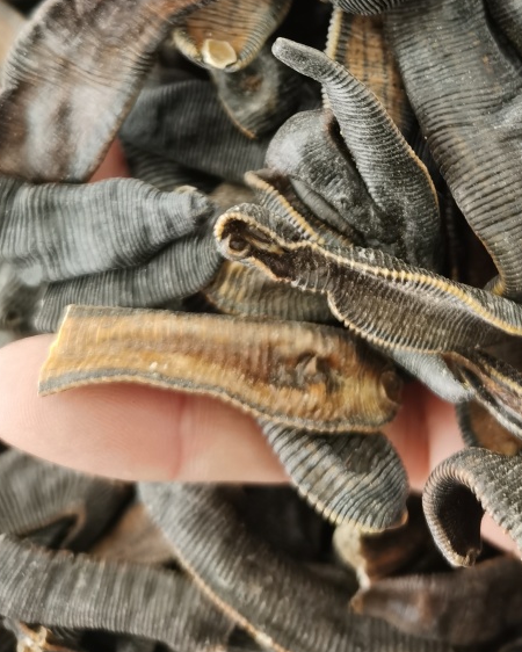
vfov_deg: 35.0
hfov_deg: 29.5
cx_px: 428
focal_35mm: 50
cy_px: 56
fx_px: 965
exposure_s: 1/33.3
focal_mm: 5.58
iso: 400
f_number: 1.8
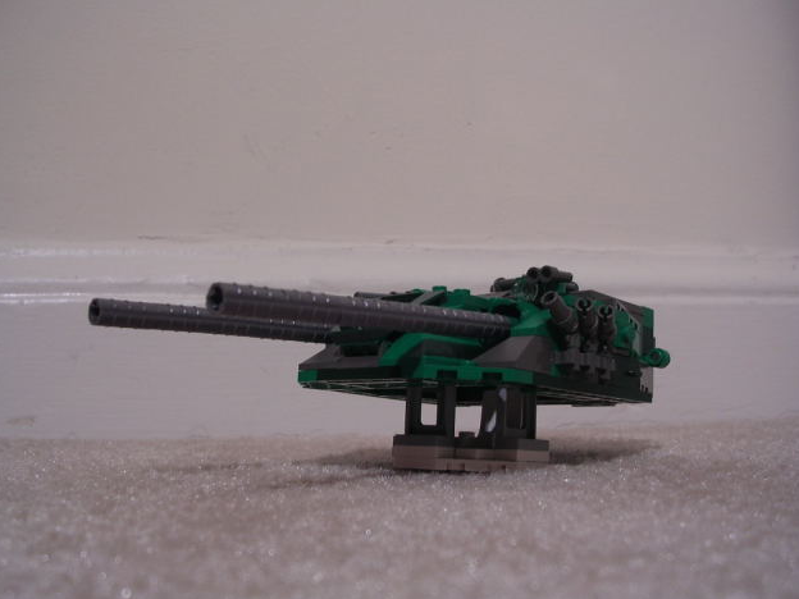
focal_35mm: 39
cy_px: 296
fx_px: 900
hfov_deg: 47.9
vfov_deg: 36.8
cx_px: 403
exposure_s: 1/3.7
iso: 100
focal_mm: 5.8
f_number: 2.8
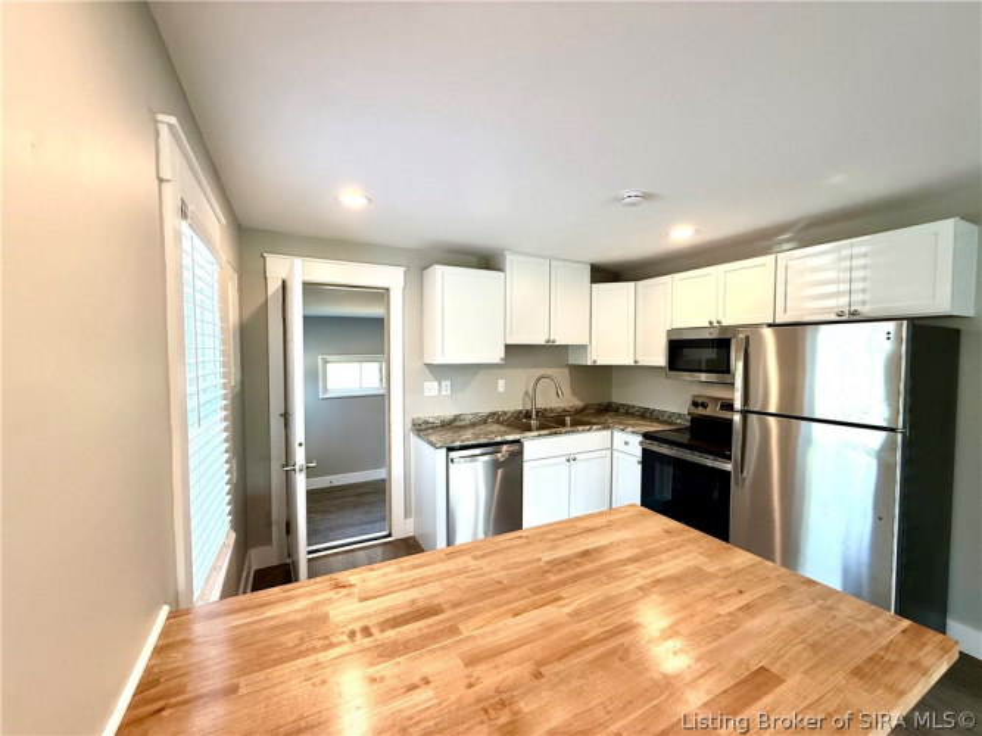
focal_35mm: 14
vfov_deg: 85.7
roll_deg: +0.6
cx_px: 491
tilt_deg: -1.0
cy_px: 368
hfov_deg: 102.1
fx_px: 397
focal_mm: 2.22
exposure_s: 1/120
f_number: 2.2
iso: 160
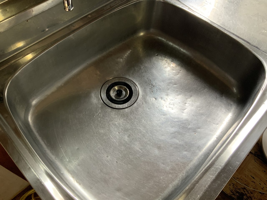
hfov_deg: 61.7
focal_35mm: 29
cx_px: 134
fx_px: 224
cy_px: 100
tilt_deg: -57.8
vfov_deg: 48.2
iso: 64
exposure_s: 1/60
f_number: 1.8
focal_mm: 3
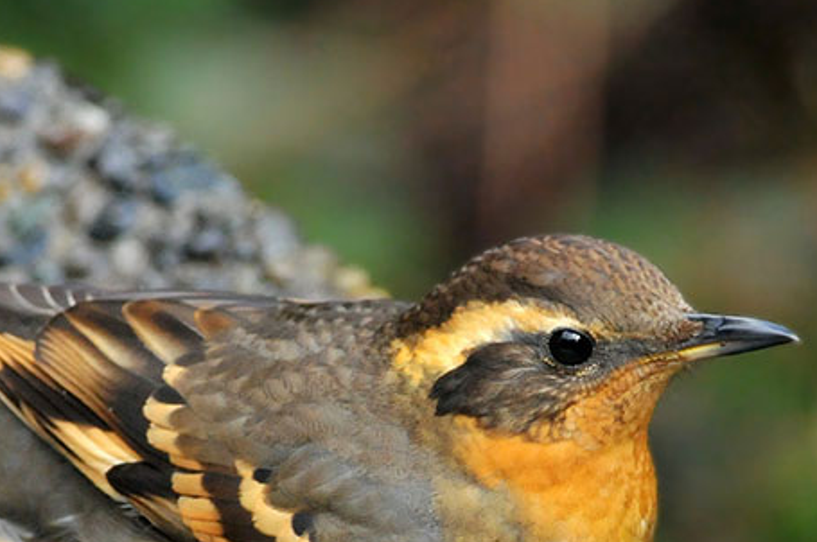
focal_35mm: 1386
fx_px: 31410
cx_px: 474
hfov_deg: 1.5
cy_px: 573
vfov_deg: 1.0
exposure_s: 1/500
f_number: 5.6
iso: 1250
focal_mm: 420
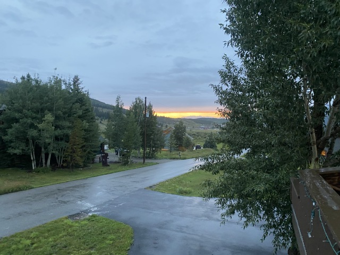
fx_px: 255
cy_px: 128
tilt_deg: -3.7
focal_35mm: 26
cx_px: 170
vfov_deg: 53.1
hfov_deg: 67.3
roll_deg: -1.3
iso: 320
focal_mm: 4.25
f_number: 1.8
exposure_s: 1/60
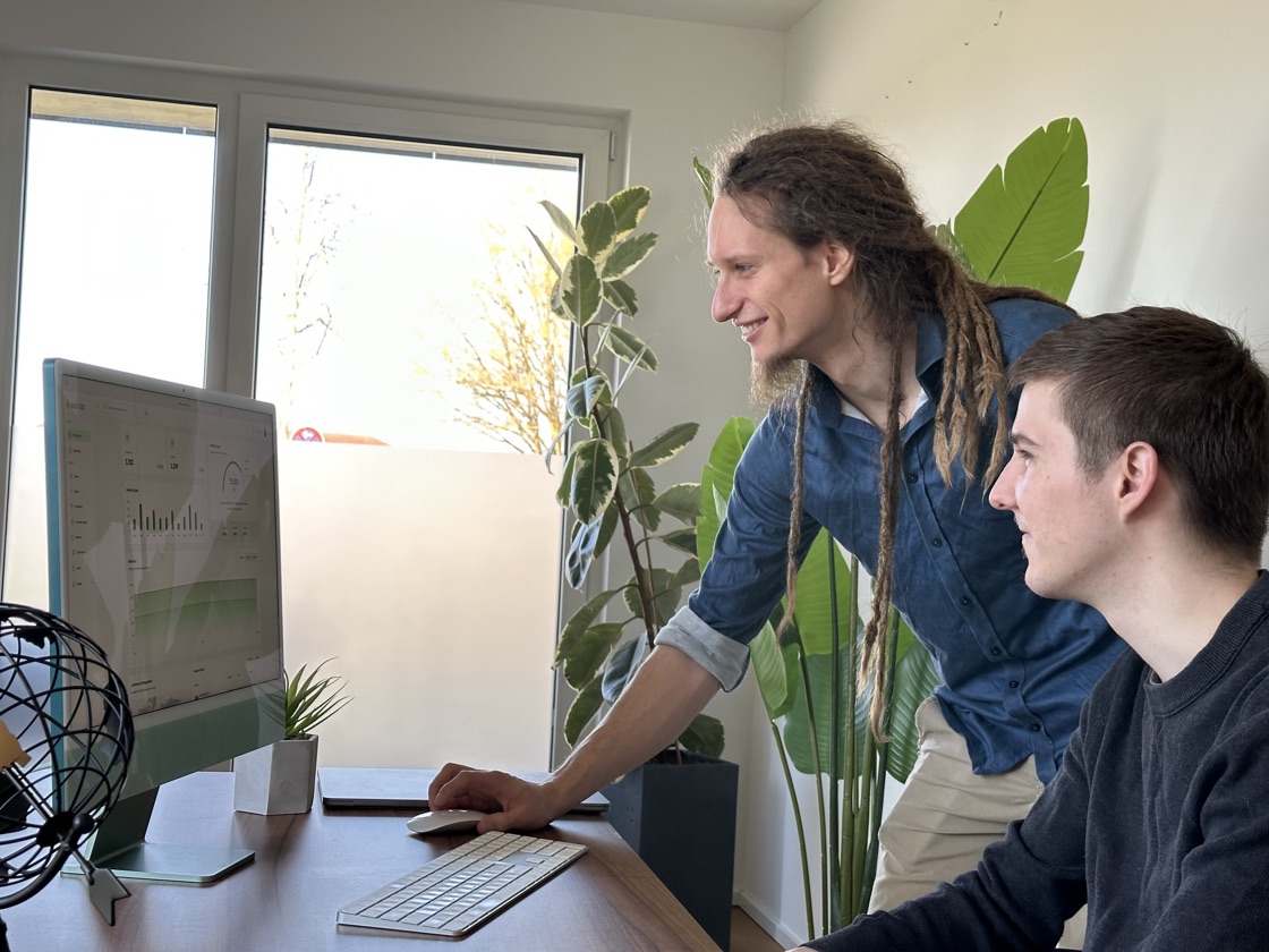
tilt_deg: +1.7
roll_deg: -3.2
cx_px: 634
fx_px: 1760
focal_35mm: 48
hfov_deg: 39.7
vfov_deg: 30.3
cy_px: 476
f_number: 1.78
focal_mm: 6.86
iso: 50
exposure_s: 1/121
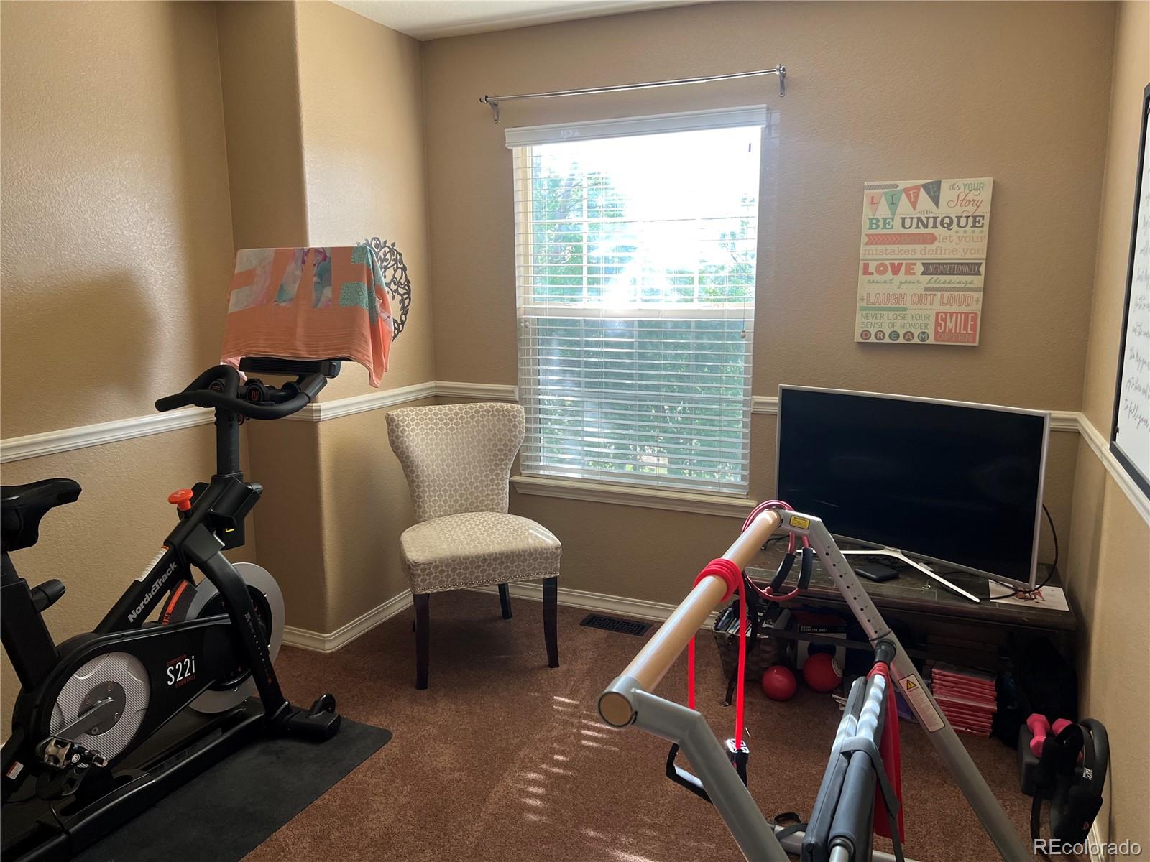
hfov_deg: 67.3
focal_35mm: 26
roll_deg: +0.3
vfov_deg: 53.1
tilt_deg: -9.8
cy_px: 431
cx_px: 575
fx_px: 864
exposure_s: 1/121
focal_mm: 5.7
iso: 125
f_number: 1.5
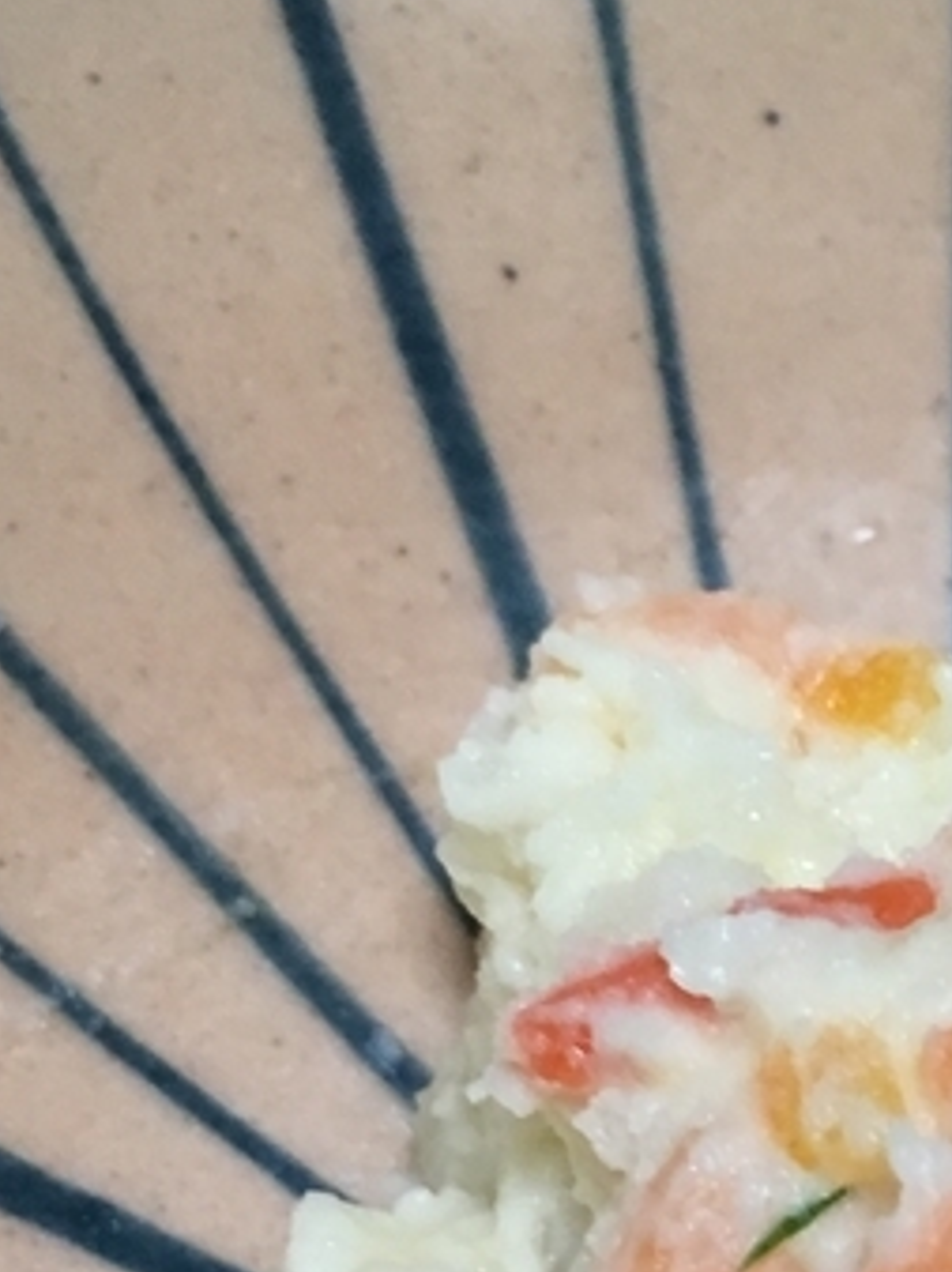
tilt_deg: -64.8
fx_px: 3782
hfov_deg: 13.7
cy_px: 1182
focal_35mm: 103
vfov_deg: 18.7
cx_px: 1306
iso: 100
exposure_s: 1/30
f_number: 2.2
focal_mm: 4.15
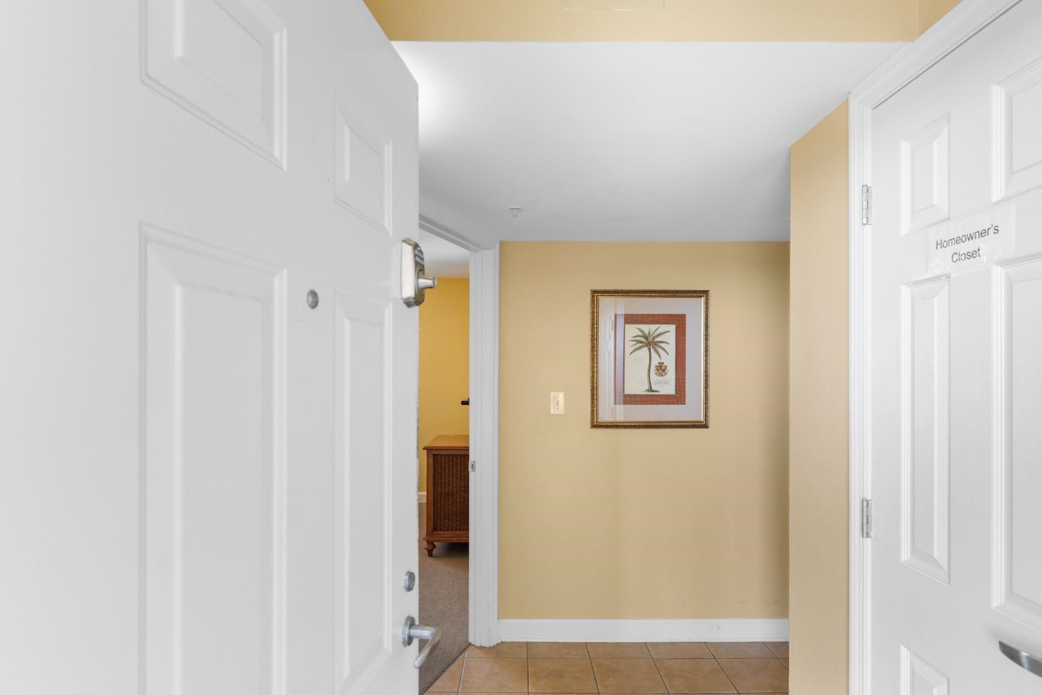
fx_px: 550
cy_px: 348
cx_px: 521
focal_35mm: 19
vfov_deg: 64.6
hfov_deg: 86.9
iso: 100
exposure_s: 1/15
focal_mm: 13
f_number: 5
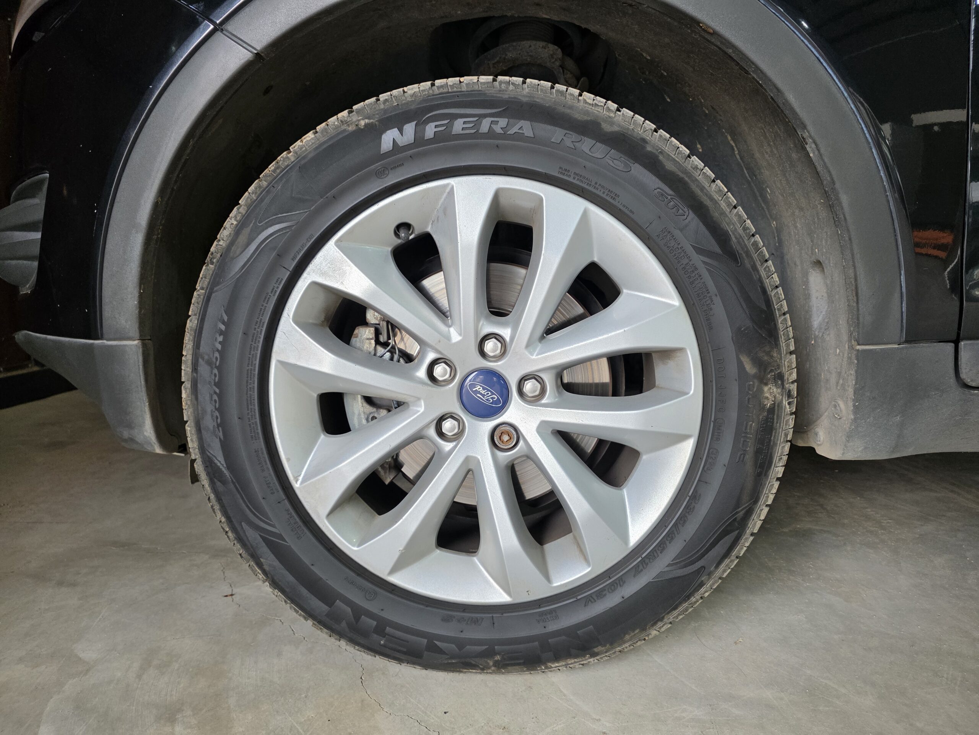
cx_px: 490
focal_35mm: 23
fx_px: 650
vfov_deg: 58.9
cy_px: 368
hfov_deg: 73.9
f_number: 1.7
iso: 160
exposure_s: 1/180
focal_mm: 6.3
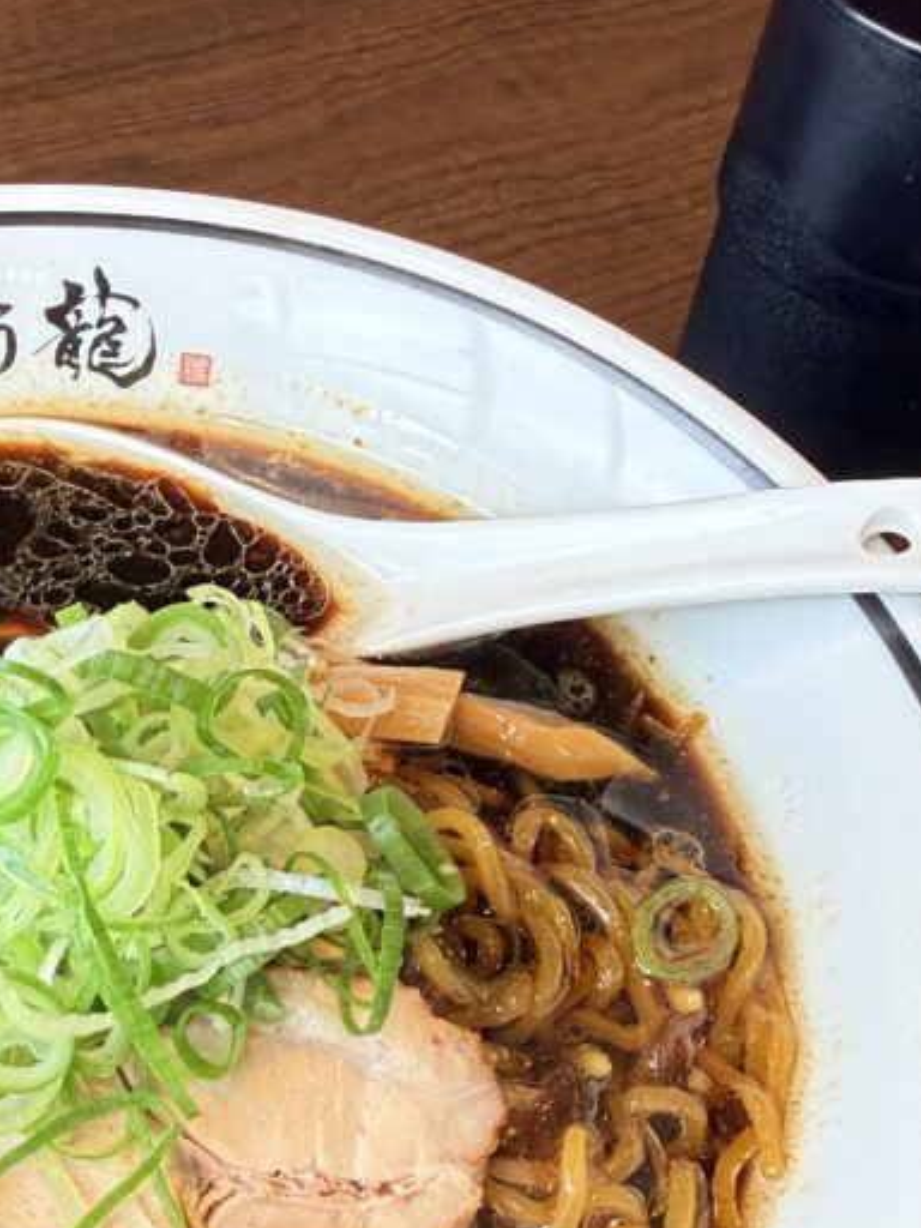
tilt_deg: -51.9
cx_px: 113
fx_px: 1703
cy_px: 909
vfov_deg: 38.7
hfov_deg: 29.2
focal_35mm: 48
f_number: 2.2
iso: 125
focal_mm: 2.22
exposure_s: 1/99
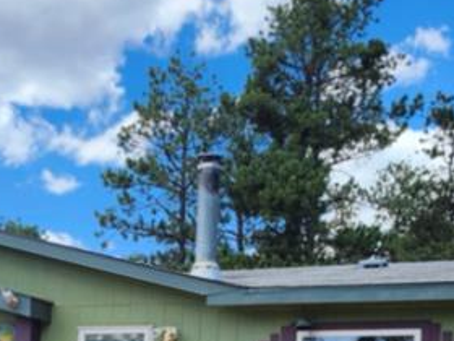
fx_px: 1102
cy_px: 391
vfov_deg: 16.9
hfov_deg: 23.2
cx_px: 156
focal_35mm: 84
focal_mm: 5.54
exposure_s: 1/1380
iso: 25
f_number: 1.8
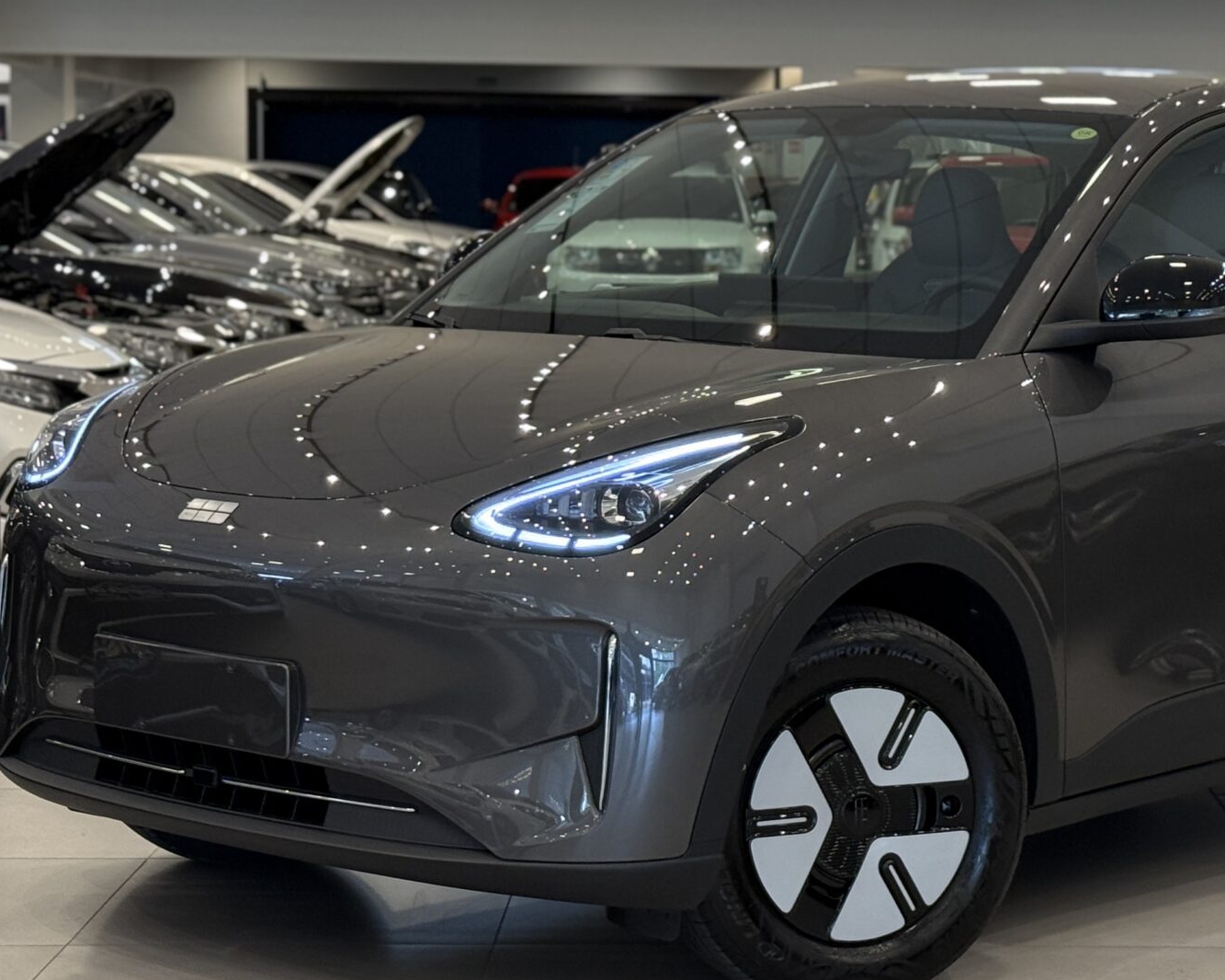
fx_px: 3262
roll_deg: -1.1
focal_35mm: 90
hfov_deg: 21.2
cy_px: 429
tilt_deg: -4.2
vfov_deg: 17.1
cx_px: 856
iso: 160
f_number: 1.78
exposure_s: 1/60
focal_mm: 6.76
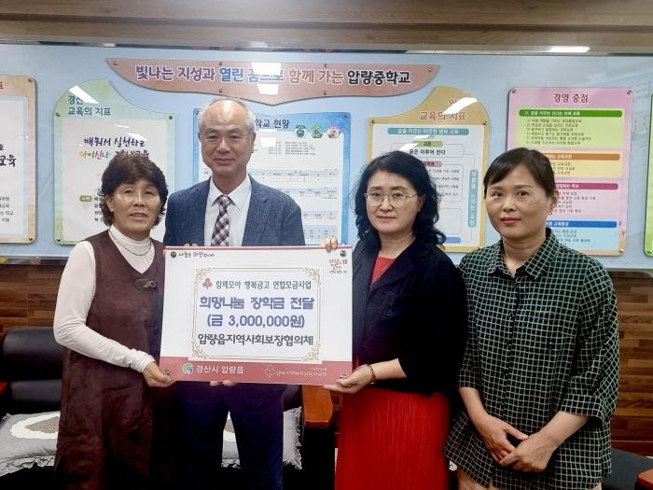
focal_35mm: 24
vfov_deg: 56.8
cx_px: 326
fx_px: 453
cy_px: 245
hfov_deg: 71.6
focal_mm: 6.7
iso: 160
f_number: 1.8
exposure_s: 1/120
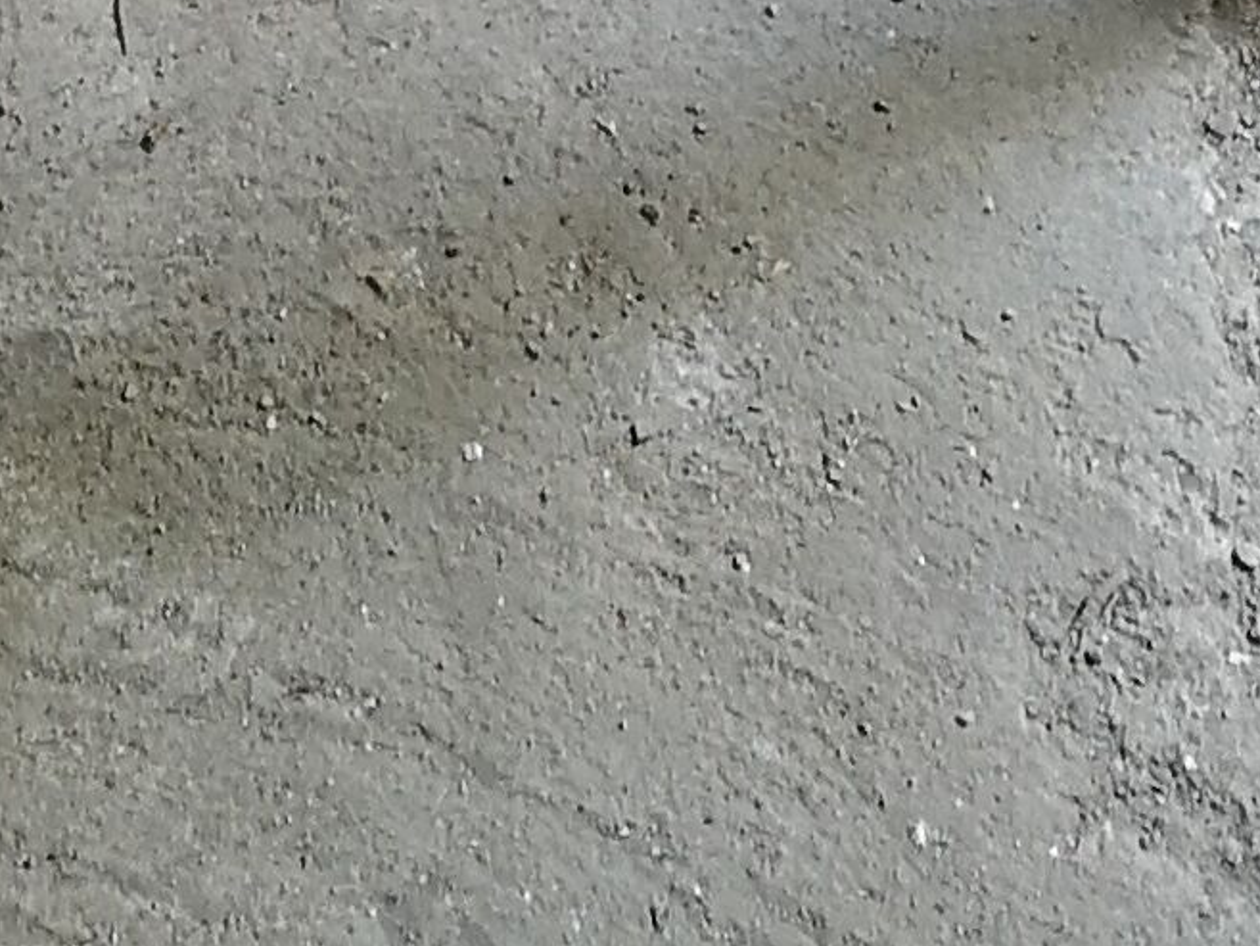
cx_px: -598
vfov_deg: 7.9
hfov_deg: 11.6
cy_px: -1873
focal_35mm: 163
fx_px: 5934
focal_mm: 3.95
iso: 200
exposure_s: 1/33.3
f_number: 1.8
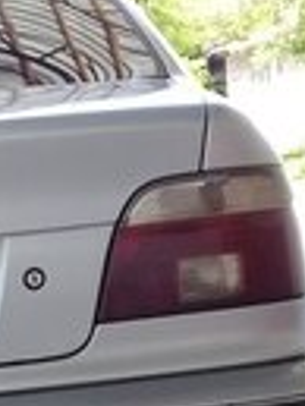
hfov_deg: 11.8
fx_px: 1396
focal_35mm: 119
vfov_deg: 16.0
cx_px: -182
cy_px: 469
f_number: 2.2
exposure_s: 1/100
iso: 50
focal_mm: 3.3
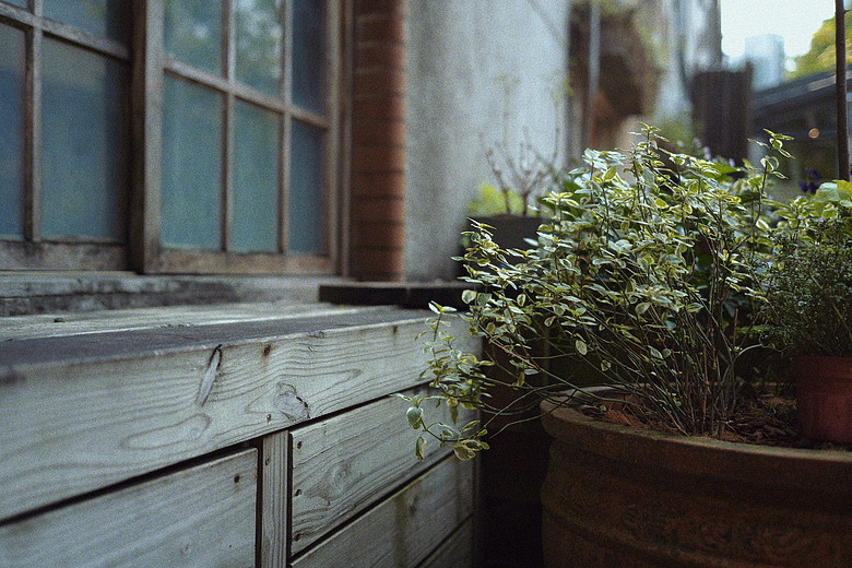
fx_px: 828
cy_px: 284
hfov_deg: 54.4
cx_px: 426
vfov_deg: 37.9
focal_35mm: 35
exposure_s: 1/400
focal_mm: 35
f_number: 2.2
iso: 200
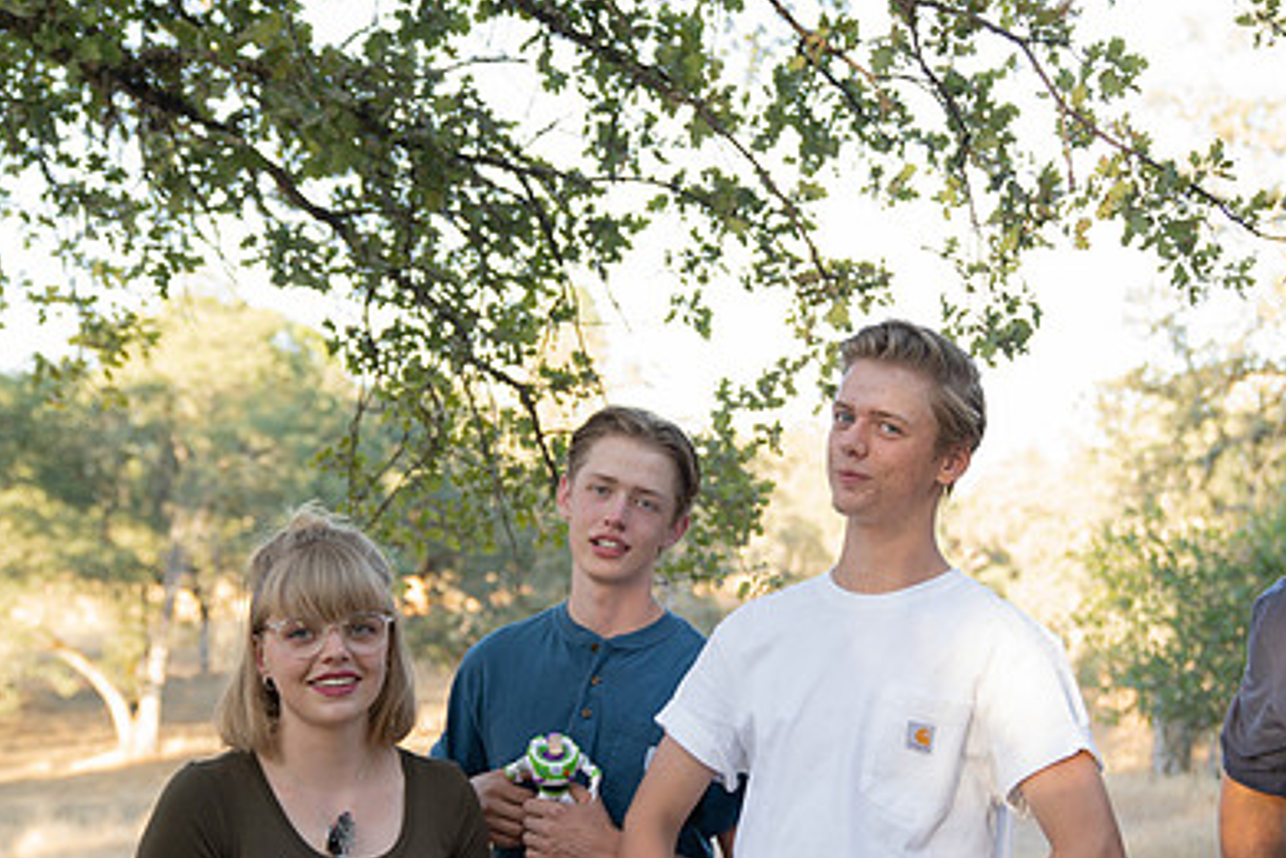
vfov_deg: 28.9
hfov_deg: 42.4
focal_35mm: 46
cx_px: 809
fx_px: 1644
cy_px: 626
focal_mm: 31
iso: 200
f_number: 2.8
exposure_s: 1/125
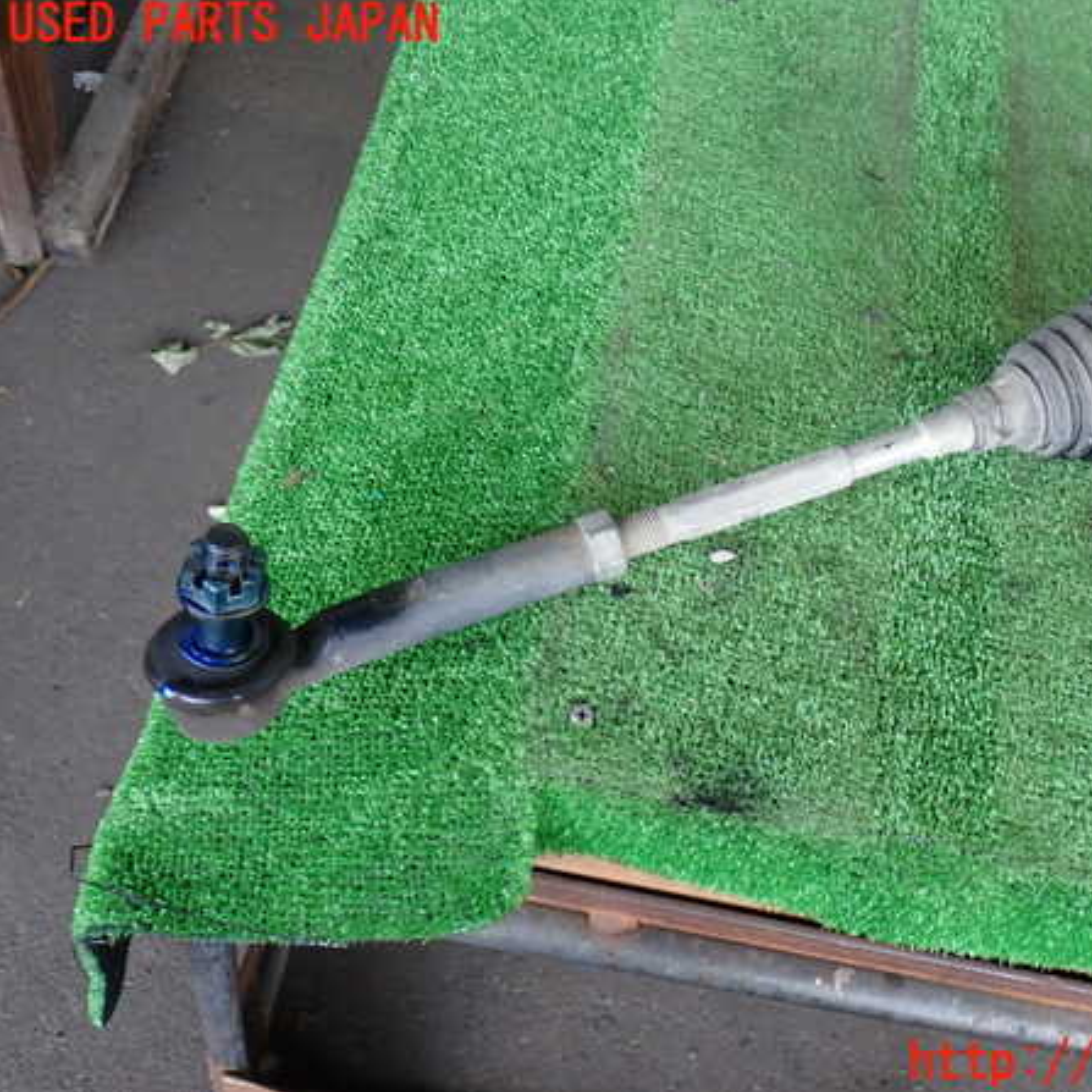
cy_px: 545
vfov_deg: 43.9
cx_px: 728
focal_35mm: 38
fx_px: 1356
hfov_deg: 43.2
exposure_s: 1/60
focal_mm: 5.79
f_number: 2.4
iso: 200
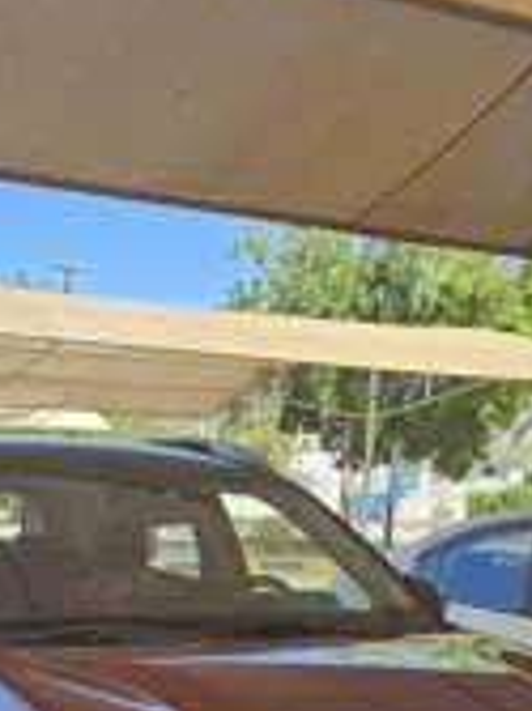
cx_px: 157
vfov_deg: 31.8
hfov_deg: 26.3
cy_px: 737
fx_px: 1128
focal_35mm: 55
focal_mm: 6.3
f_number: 1.7
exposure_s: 1/250
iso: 10
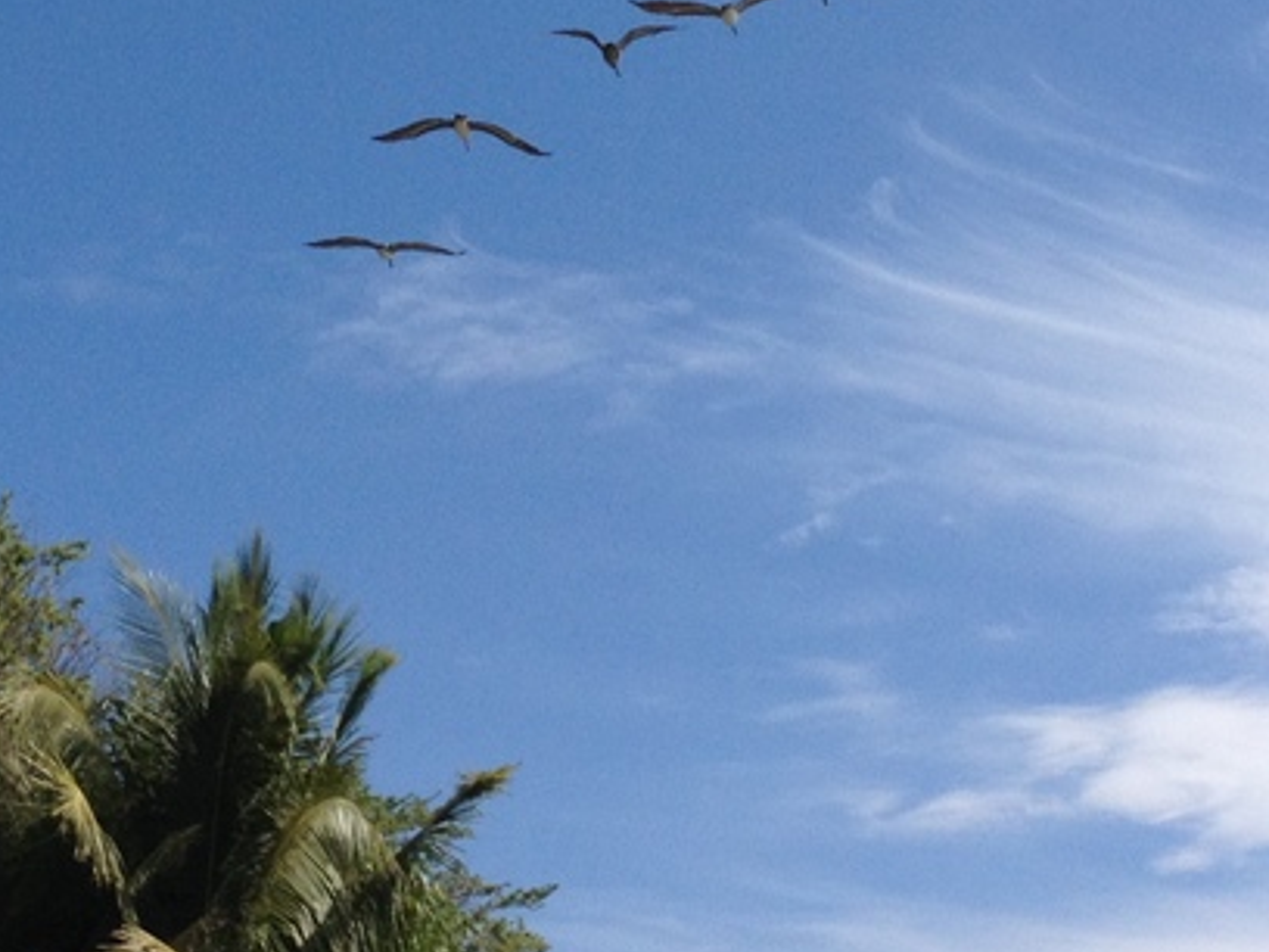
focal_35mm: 103
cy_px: -19
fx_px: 3776
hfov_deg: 19.1
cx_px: 600
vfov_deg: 14.1
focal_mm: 4.28
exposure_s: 1/2907
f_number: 2.4
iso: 50
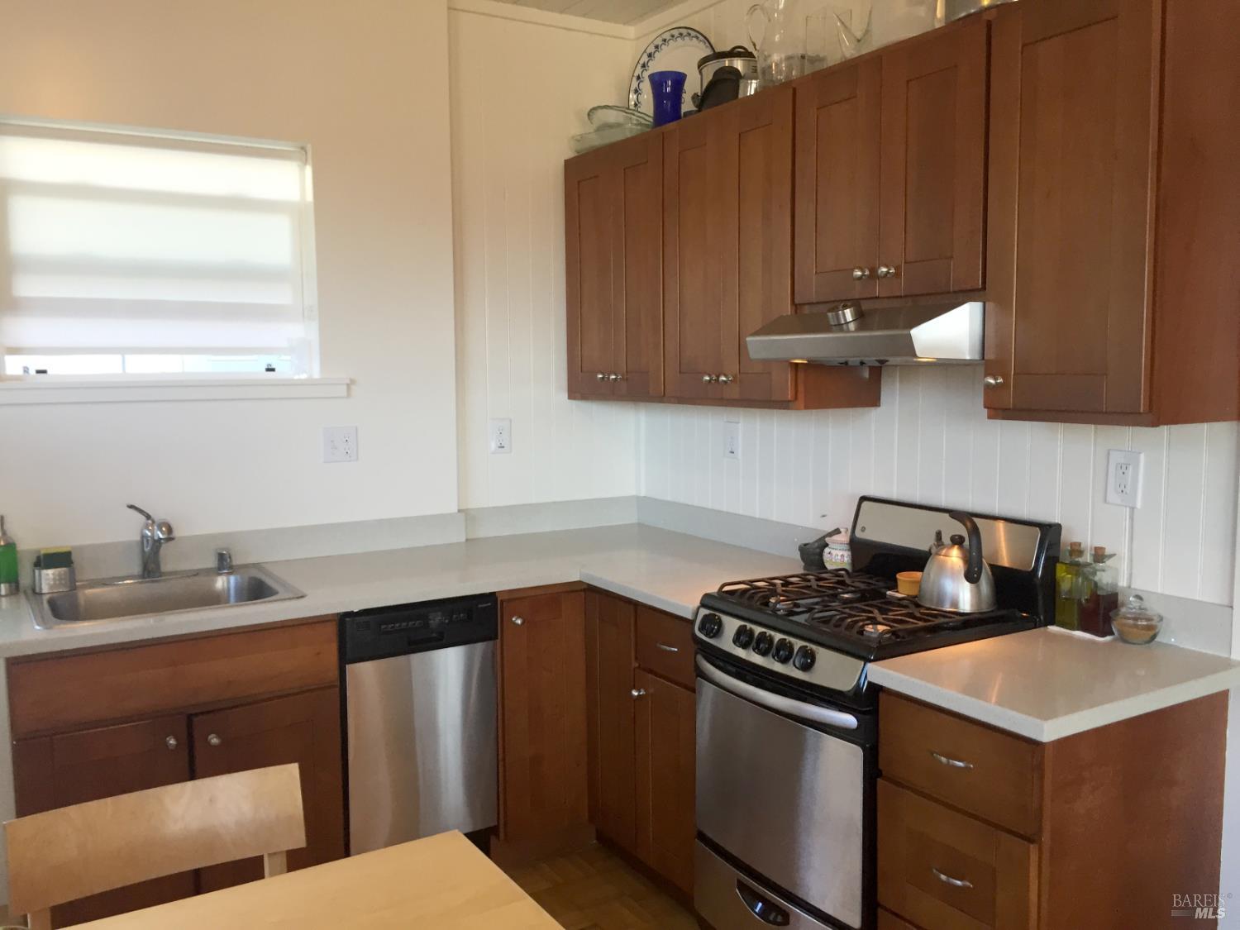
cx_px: 620
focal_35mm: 29
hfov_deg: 61.7
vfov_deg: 48.2
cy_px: 465
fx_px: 1039
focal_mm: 4.15
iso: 32
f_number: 2.2
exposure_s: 1/30
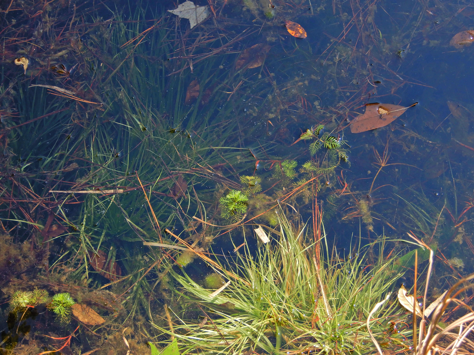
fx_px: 1054
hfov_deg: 25.3
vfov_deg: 19.1
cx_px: 237
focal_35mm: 77
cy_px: 178
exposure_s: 1/100
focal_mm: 13.7
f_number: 4.5
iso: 80
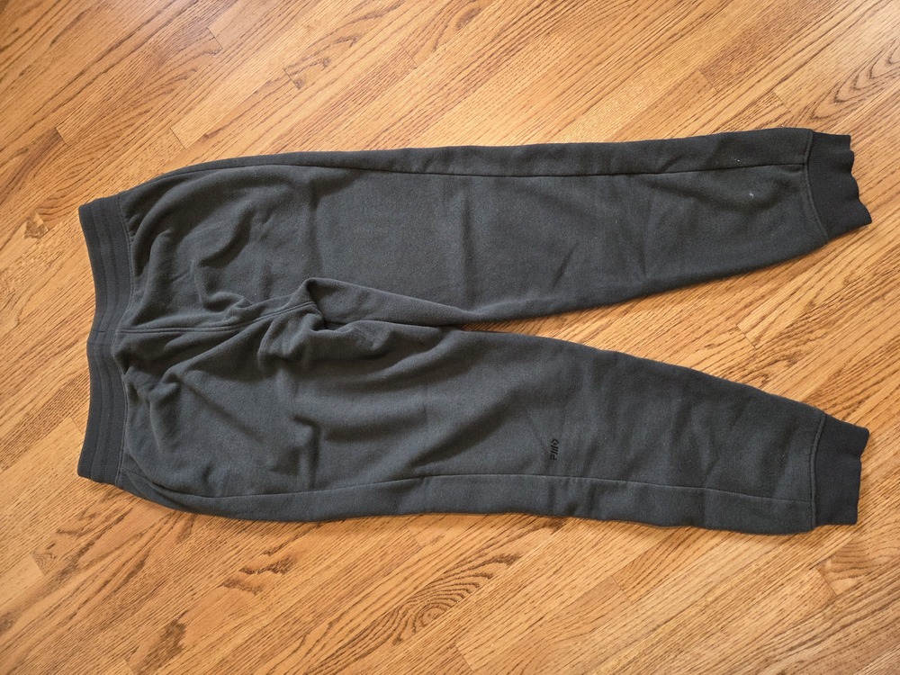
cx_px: 450
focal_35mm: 23
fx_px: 598
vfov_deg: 58.9
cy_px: 338
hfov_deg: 73.9
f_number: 1.8
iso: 320
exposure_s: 1/120
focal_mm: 5.4
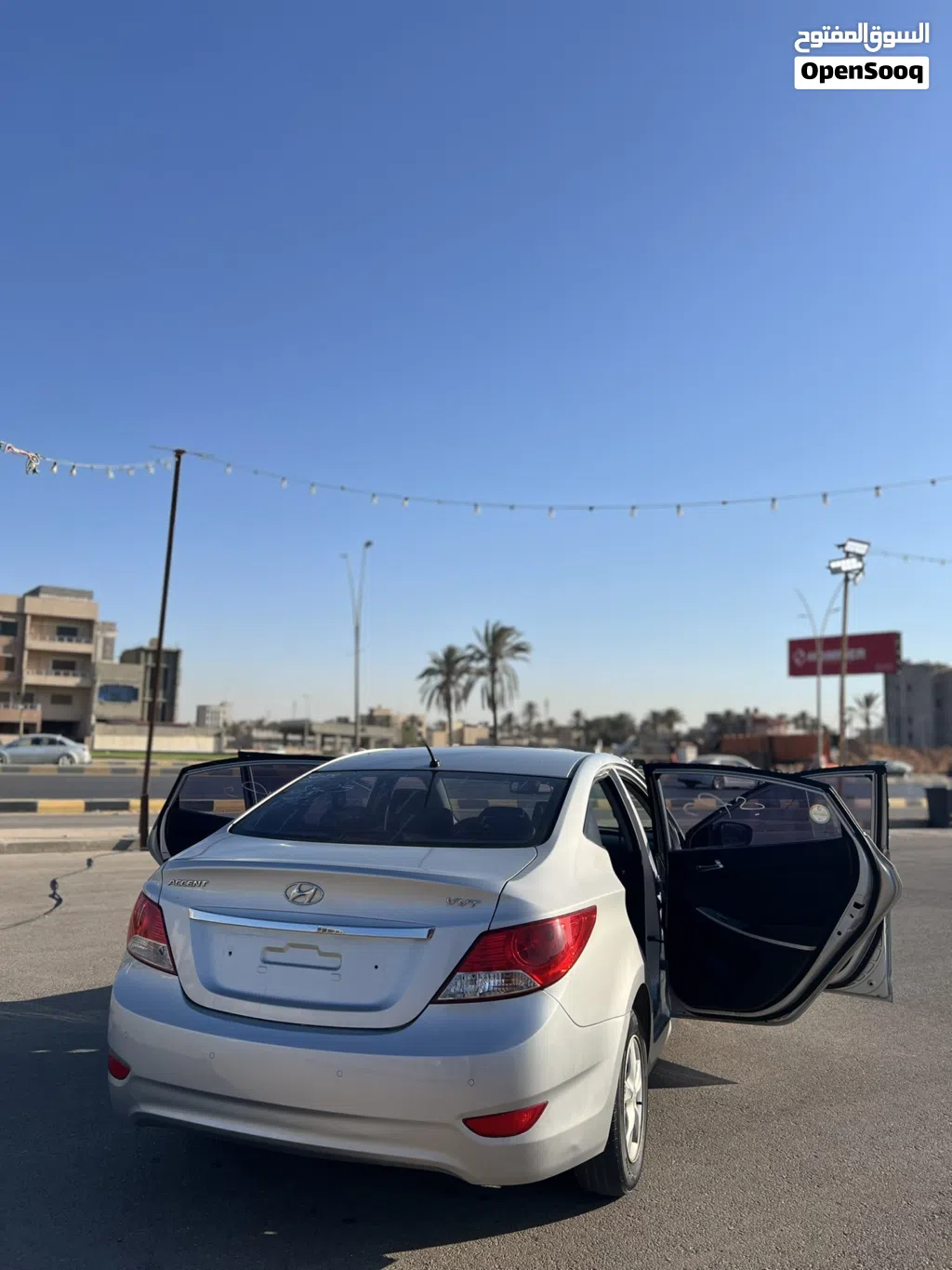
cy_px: 635
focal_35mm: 26
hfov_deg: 53.1
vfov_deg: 67.3
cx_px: 476
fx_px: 953
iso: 50
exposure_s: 1/5076
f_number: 1.5
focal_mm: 5.7
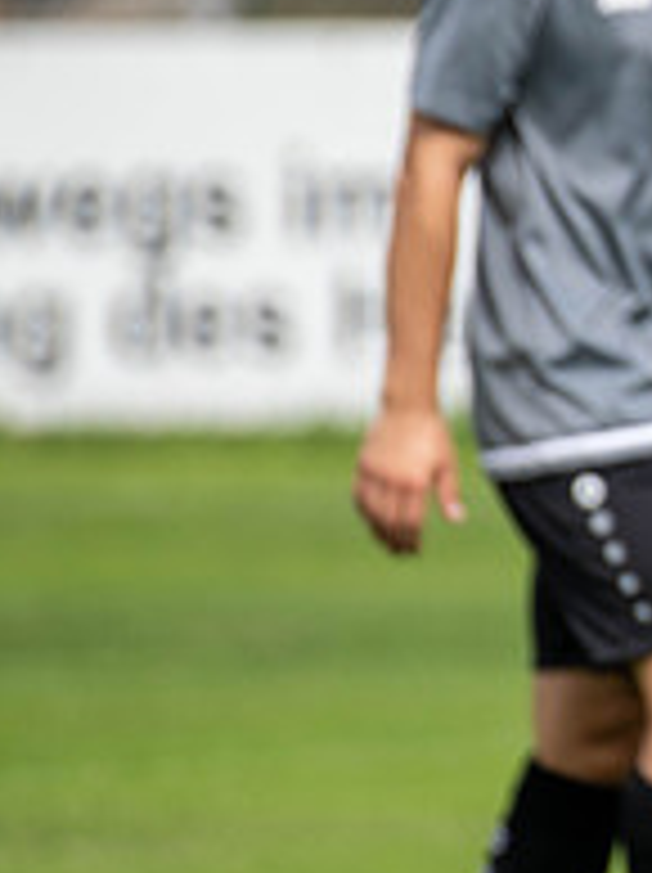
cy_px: 208
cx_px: 1197
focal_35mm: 1280
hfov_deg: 1.2
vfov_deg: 1.6
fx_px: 32216
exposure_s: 1/800
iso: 400
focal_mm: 420
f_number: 6.3
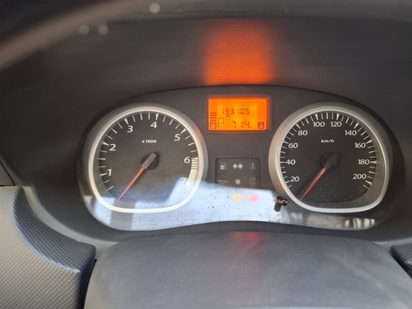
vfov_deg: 58.9
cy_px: 154
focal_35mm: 23
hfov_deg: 73.9
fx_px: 274
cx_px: 206
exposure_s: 1/50
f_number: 1.8
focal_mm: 5.54
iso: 320
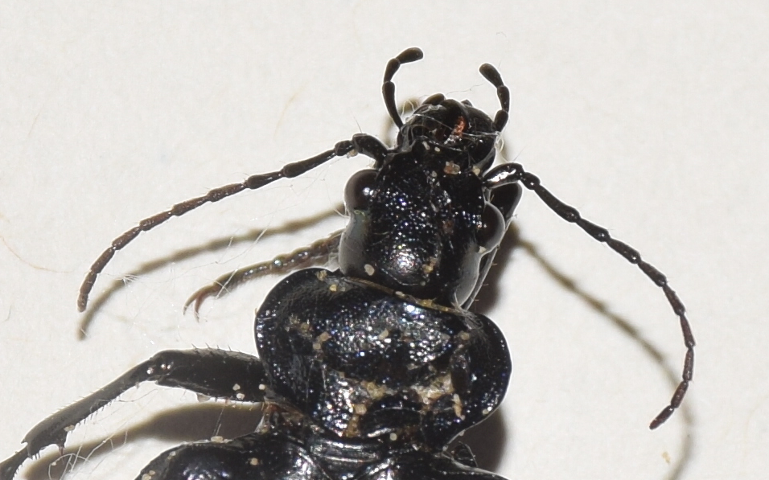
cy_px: 255
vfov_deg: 6.1
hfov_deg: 9.8
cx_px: 385
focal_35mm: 215
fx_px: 4505
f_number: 11
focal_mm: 140
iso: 100
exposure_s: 1/160
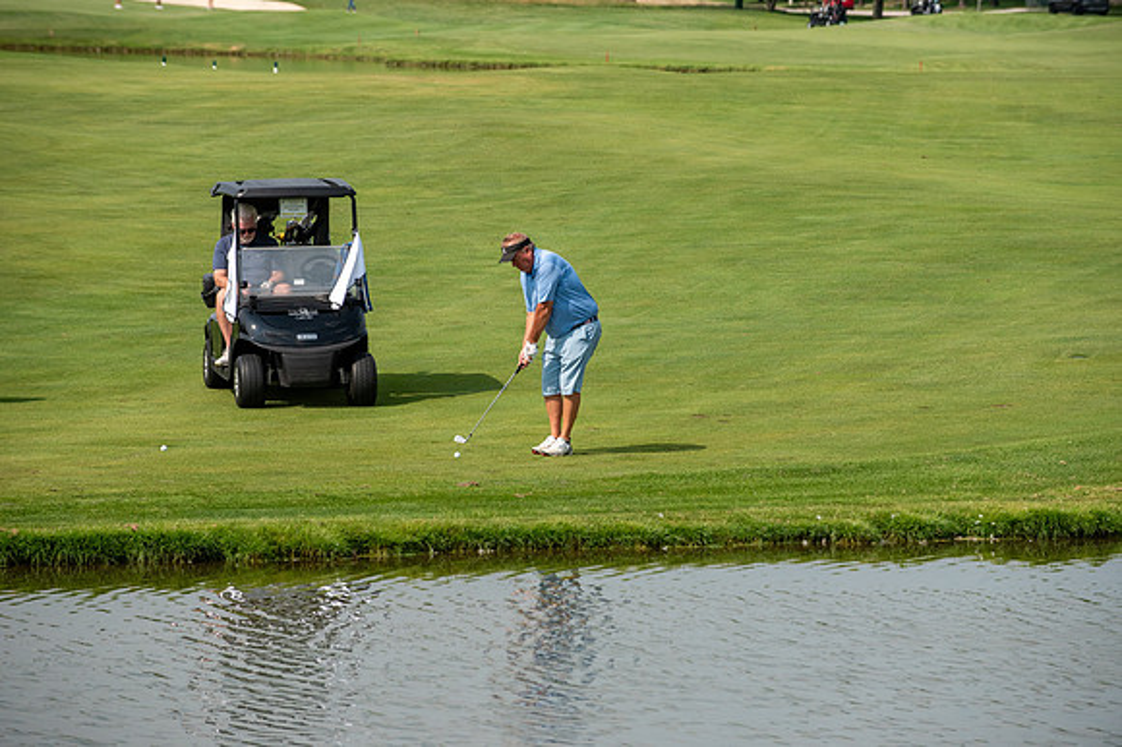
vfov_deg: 6.9
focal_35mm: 200
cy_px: 374
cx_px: 561
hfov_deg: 10.3
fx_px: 6236
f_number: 5
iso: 250
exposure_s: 1/3200
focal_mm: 200
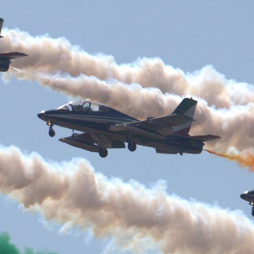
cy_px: 274
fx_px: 13814
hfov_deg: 1.1
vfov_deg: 1.1
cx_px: 36
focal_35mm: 1664
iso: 400
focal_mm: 420
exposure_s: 1/1600
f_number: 13
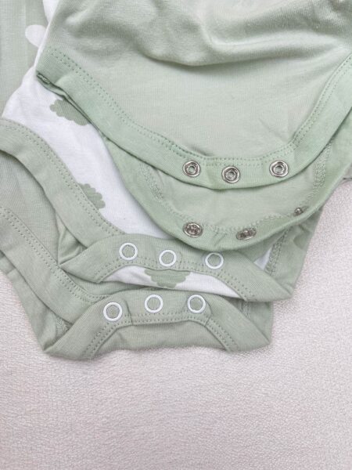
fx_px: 339
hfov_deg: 54.9
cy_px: 235
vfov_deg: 69.4
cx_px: 176
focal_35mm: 25
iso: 32
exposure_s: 1/123
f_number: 1.6
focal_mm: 5.1
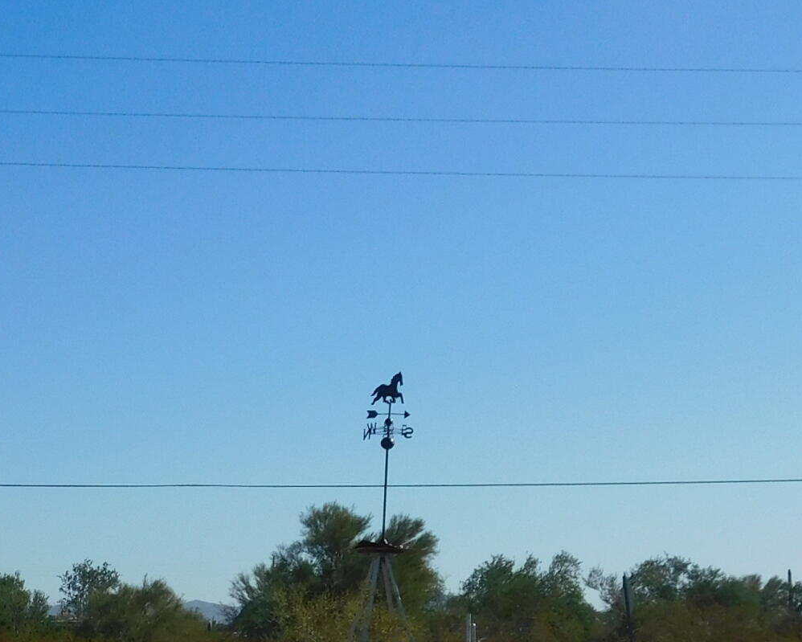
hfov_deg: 21.0
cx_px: 3
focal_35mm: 88
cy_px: 800
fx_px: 2089
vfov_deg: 16.6
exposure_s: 1/800
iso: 125
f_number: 6.4
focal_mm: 5.3
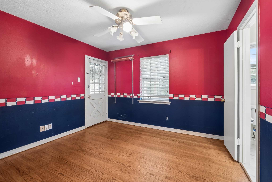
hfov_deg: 100.4
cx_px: 136
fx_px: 113
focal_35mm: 15
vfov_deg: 77.4
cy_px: 91
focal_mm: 10
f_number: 9
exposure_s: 1/1.11
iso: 200
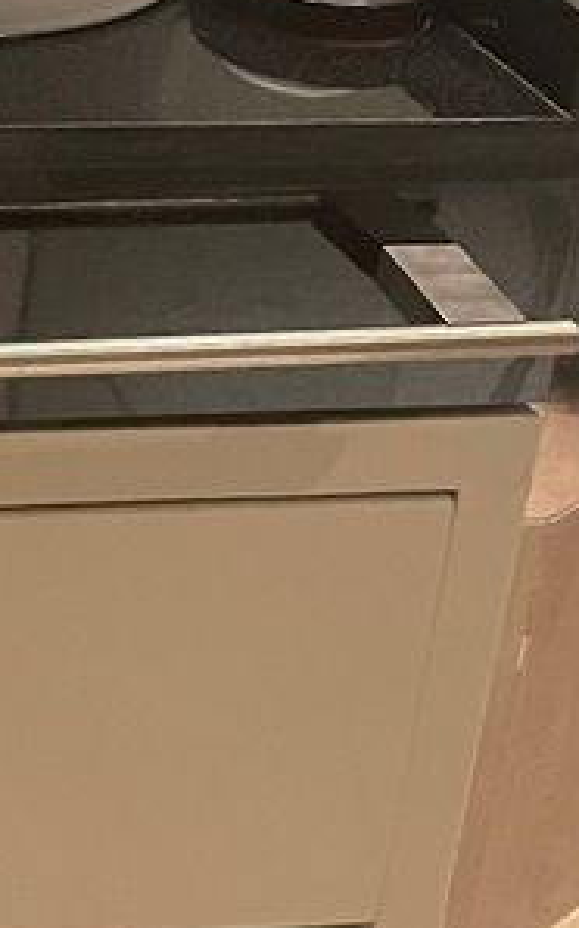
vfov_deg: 17.7
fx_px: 2805
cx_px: -504
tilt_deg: -17.3
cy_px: -246
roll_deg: -3.6
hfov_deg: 10.9
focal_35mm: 111
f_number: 1.6
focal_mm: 4.2
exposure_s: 1/40
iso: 500
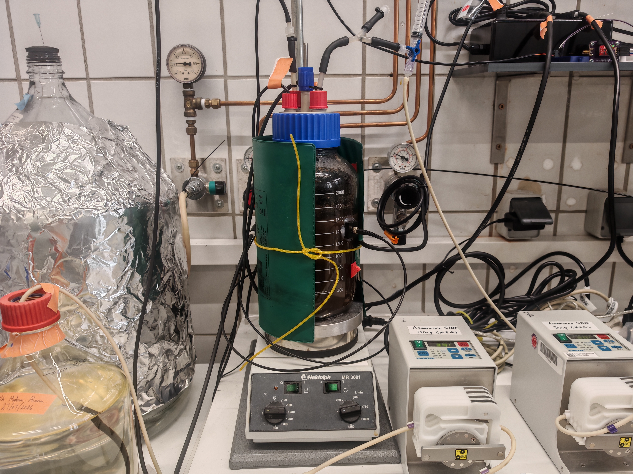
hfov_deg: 65.3
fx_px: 494
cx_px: 316
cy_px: 237
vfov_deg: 51.4
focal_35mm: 27
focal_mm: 6.83
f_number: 2
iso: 64
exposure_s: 1/100
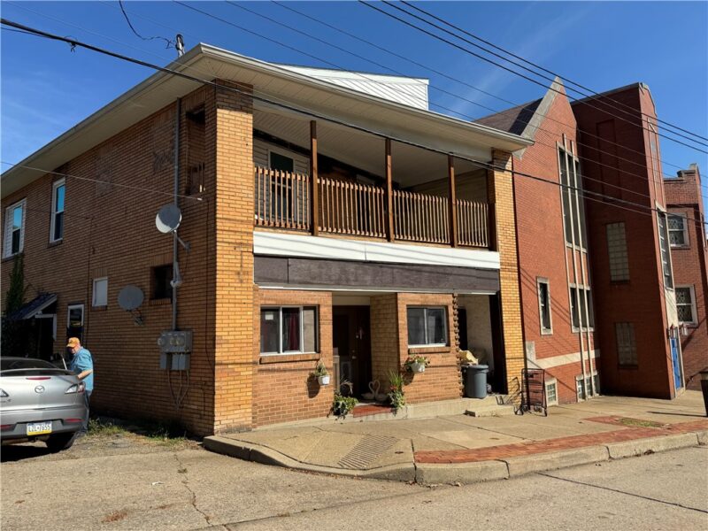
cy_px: 266
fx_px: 491
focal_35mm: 24
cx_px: 354
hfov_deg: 71.6
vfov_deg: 56.8
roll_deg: +0.4
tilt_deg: +11.6
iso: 80
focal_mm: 6.76
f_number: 1.78
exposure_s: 1/4608
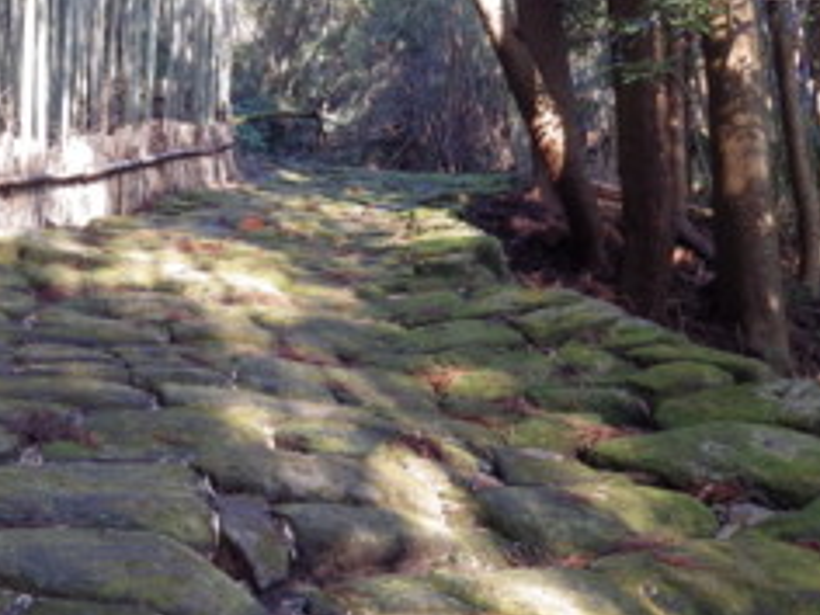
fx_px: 995
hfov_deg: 43.5
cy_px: 268
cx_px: 212
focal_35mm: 42
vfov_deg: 34.3
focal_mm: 4
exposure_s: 1/45
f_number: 3.1
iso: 200
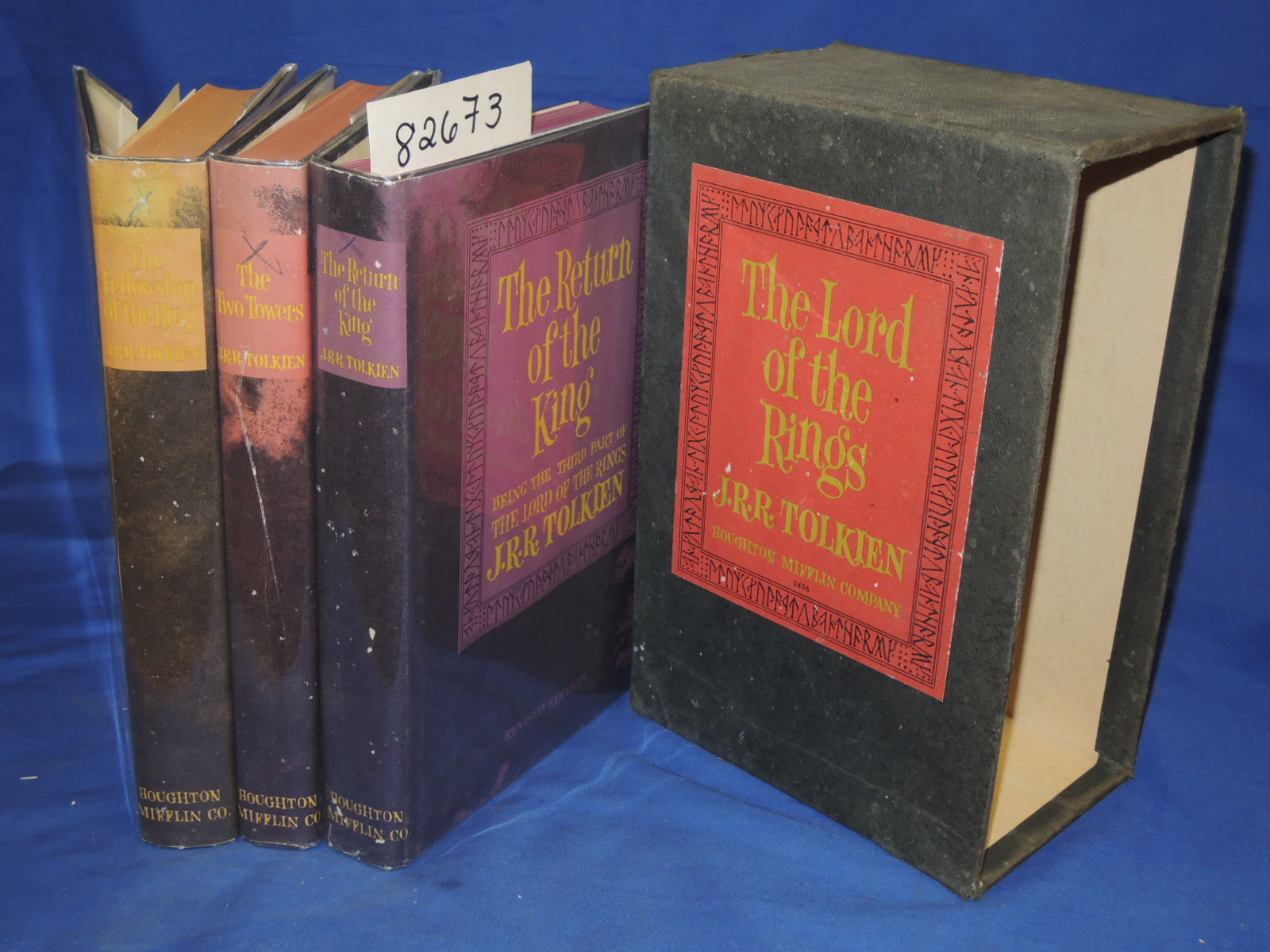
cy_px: 476
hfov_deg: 42.1
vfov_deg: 32.2
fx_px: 1651
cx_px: 635
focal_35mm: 45
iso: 200
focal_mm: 8.1
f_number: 3.5
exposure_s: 1/30
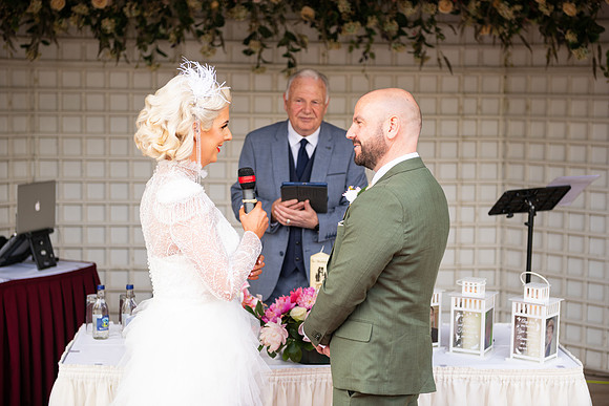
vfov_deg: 19.5
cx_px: 304
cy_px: 203
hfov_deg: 28.8
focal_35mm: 70
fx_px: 1184
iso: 100
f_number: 3.5
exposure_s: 1/160
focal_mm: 70
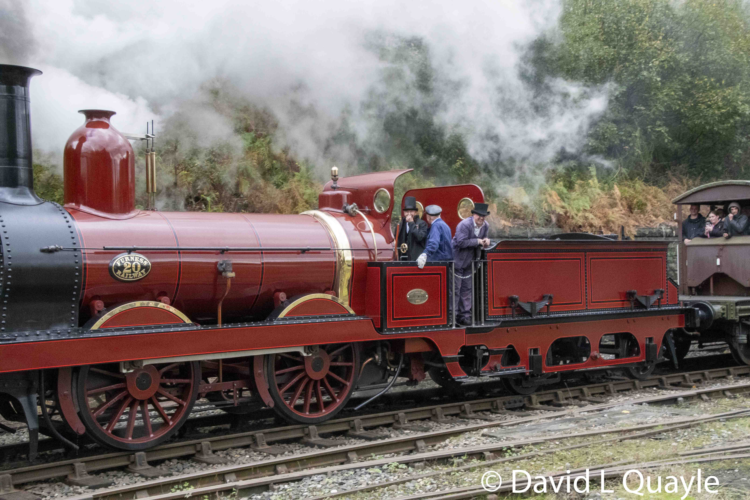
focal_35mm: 48
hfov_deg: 41.1
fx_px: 1000
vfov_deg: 28.1
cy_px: 250
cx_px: 375
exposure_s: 1/200
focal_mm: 32
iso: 4000
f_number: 16
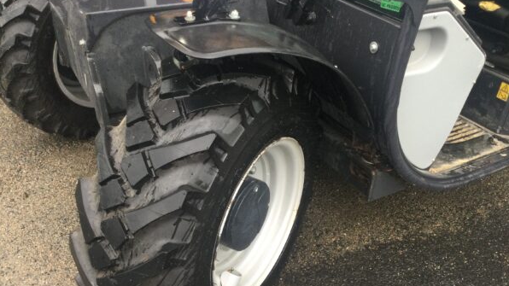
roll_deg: -2.3
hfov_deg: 58.0
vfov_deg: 34.4
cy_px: 183
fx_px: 459
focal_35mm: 34
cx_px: 254
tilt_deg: -34.9
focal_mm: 3.3
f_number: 2.4
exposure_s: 1/33
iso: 80
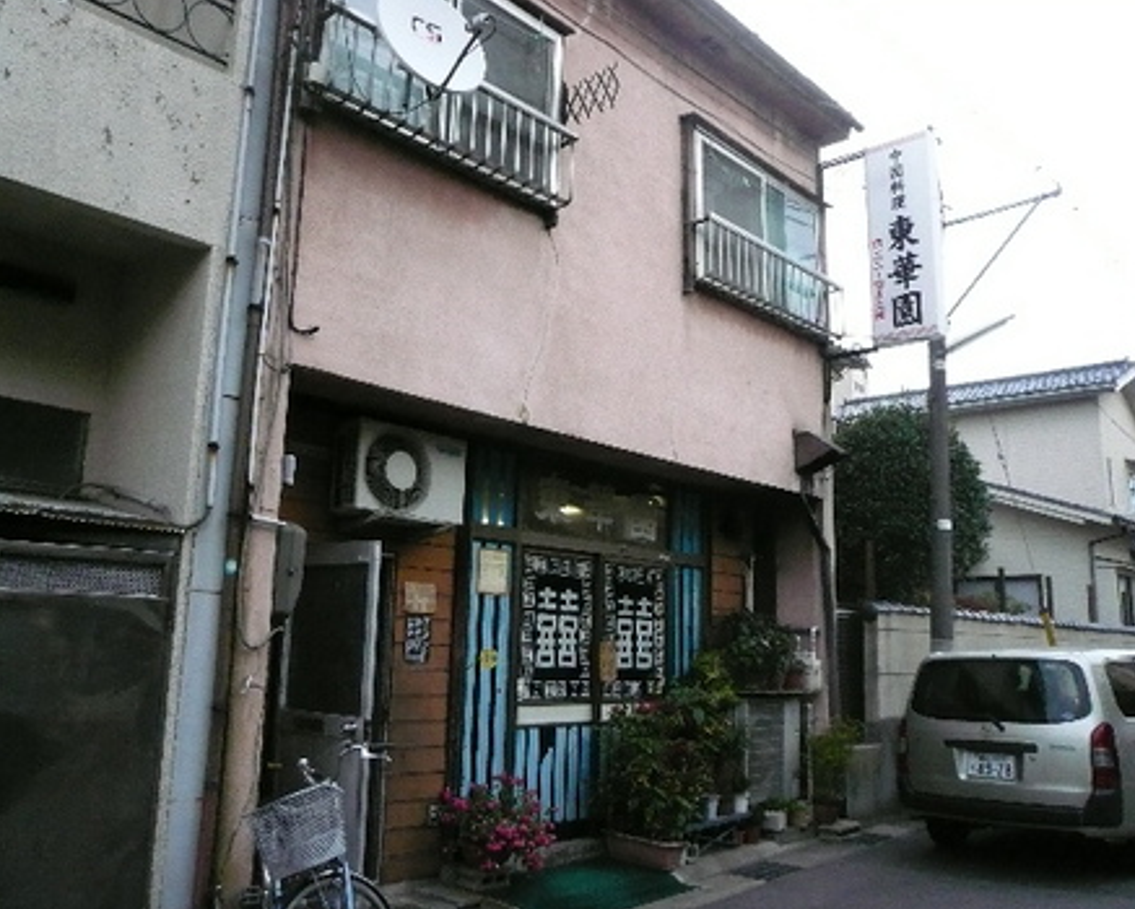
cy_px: 457
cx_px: 558
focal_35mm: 30
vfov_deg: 48.5
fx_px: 1008
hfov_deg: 58.7
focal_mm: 4.6
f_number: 2.8
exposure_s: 1/320
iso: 400
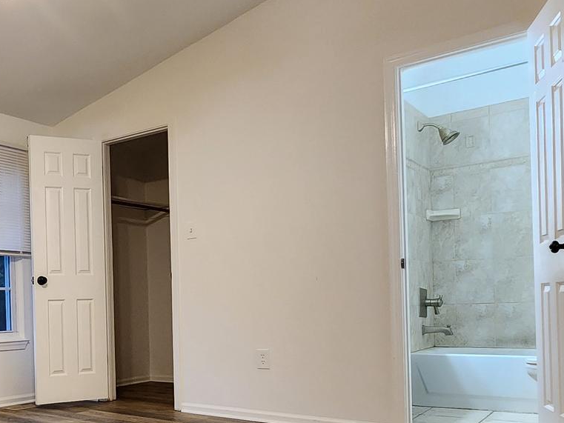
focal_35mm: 35
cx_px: 13
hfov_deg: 45.3
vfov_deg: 39.6
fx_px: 570
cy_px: 318
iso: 400
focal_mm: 2.2
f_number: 2.2
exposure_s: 1/60
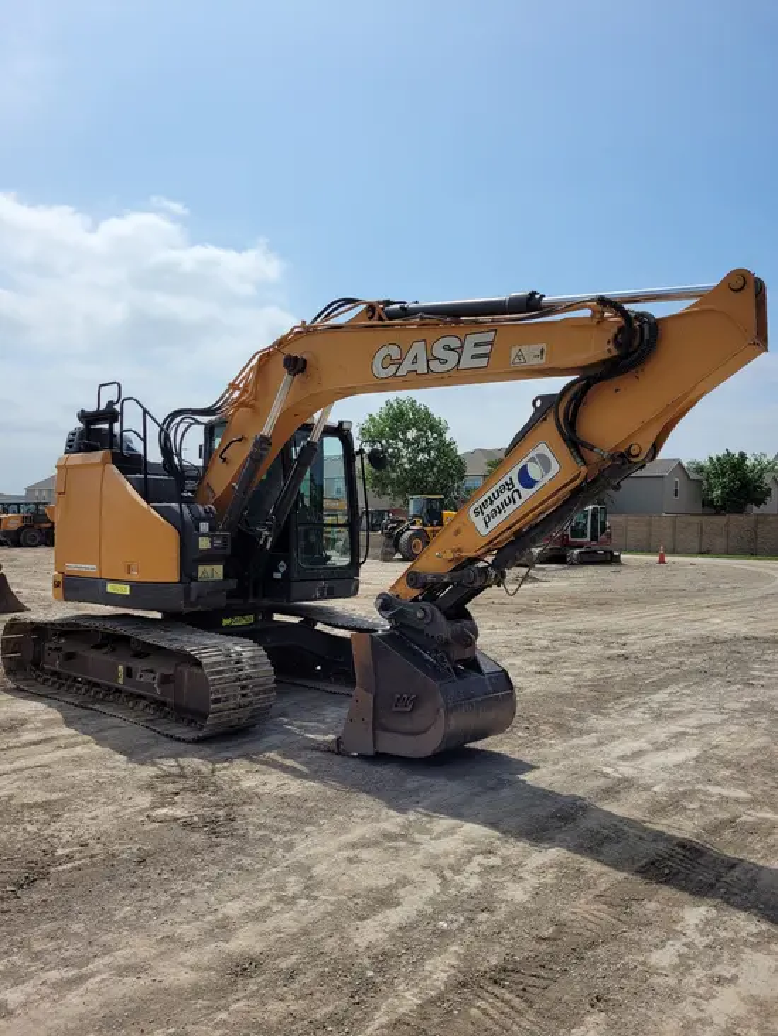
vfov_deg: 67.3
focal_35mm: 26
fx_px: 779
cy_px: 518
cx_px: 389
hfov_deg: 53.1
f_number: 1.8
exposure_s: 1/4566
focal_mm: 5.4
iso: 40
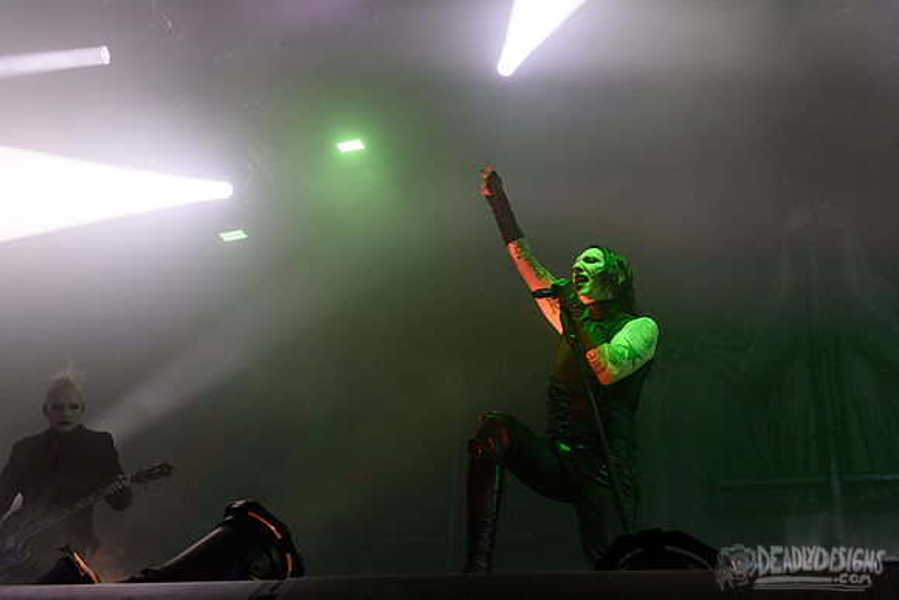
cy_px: 300
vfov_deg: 35.1
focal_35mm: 38
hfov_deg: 50.7
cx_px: 450
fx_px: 949
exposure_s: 1/500
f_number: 4
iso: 1250
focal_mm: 38
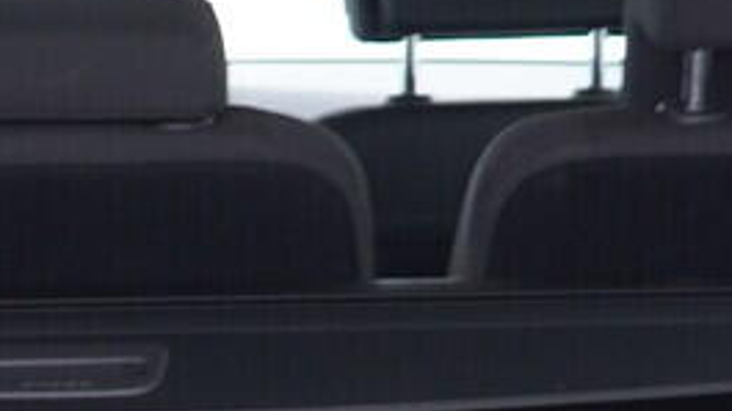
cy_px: 753
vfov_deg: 5.8
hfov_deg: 10.4
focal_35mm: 205
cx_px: -8
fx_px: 3979
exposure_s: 1/40
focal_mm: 24
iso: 320
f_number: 2.8
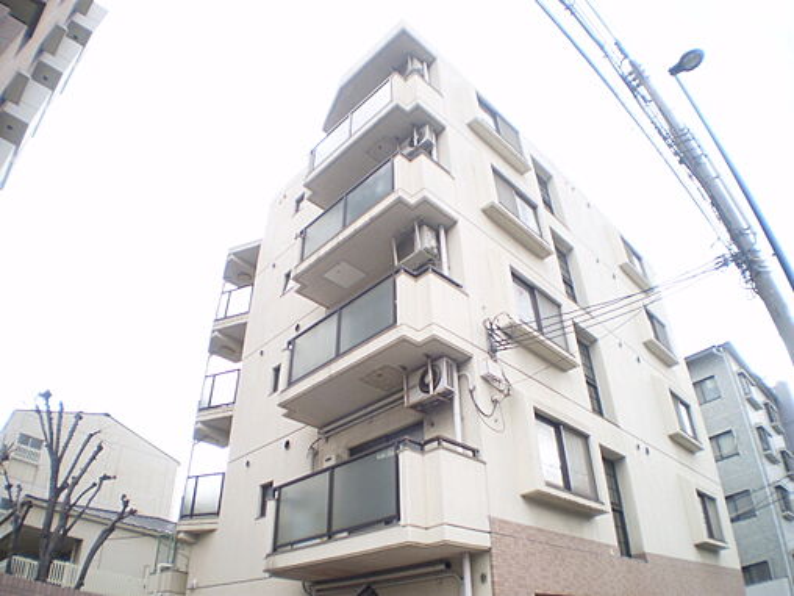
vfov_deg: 39.7
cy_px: 298
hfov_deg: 51.4
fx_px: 826
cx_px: 397
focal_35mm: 36
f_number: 3.1
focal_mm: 6.3
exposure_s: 1/100
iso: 64
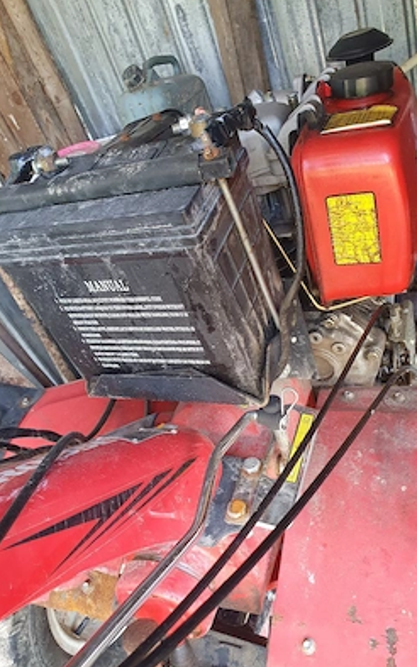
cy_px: 334
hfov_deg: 44.5
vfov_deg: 66.5
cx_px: 229
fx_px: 510
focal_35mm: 28
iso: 160
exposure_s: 1/40
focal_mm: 4.32
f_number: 2.4
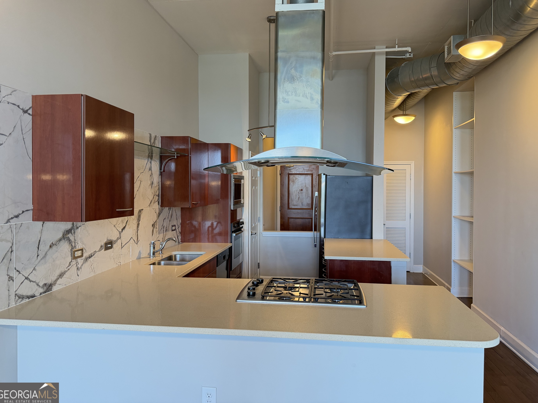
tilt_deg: -0.7
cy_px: 194
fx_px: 389
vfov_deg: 54.9
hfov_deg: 69.4
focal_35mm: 25
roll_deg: -0.9
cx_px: 276
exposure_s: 1/120
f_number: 1.78
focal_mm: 6.76
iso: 320
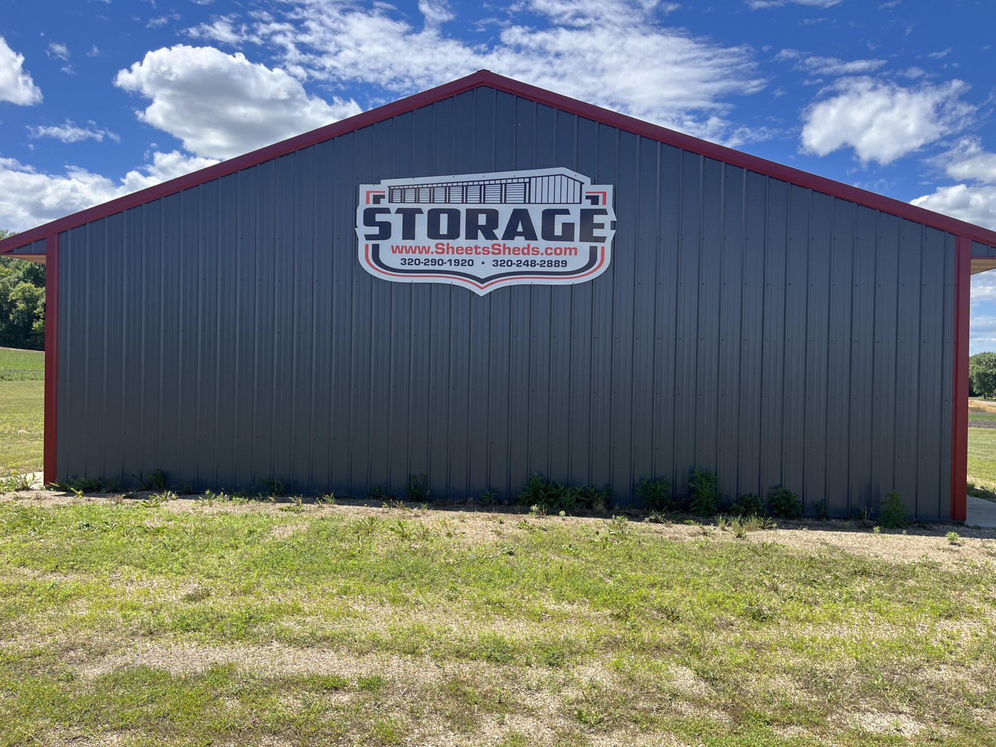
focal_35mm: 26
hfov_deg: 67.3
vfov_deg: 53.1
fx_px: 748
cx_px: 498
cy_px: 374
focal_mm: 5.1
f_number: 1.6
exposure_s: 1/2062
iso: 50
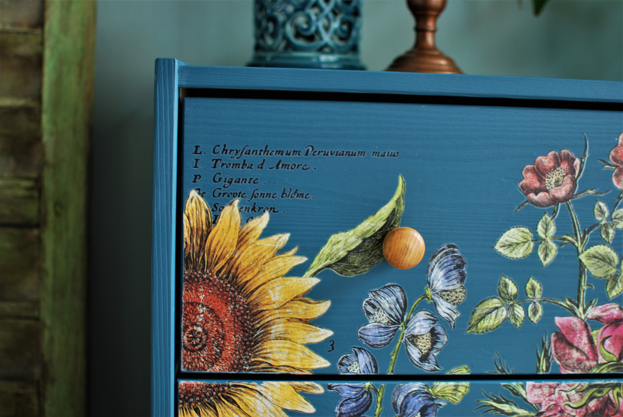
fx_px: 910
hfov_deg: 37.8
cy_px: 208
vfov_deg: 25.8
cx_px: 312
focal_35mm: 52
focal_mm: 35
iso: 100
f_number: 2.2
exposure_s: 1/15
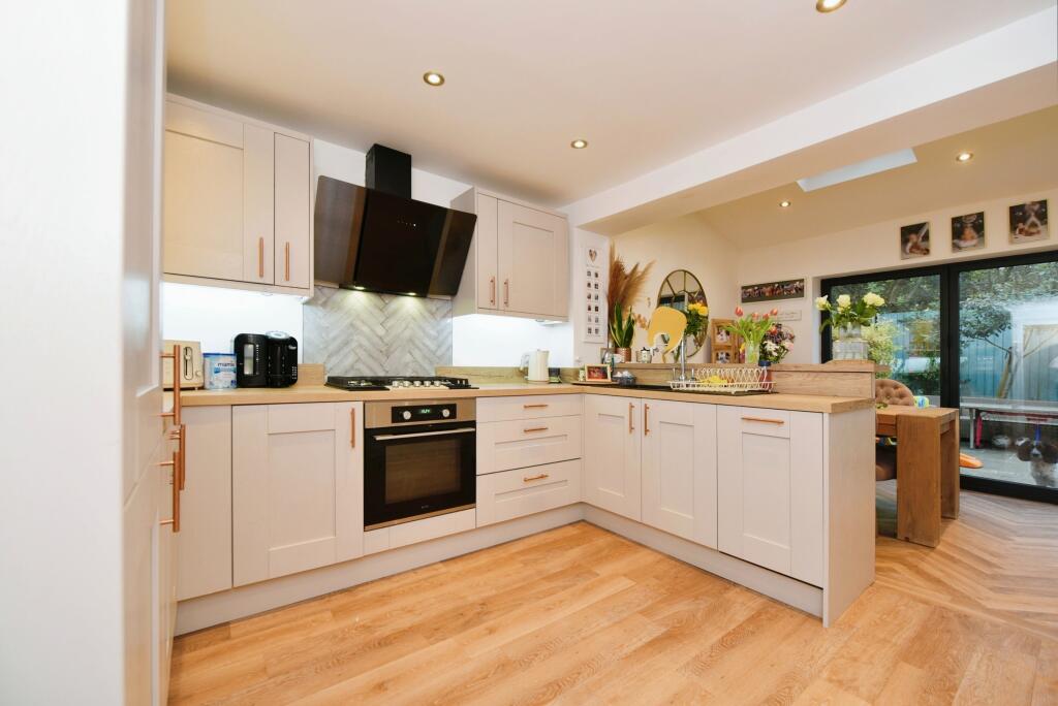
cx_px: 529
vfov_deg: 81.3
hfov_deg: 104.2
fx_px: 412
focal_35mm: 14
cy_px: 353
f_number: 4
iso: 500
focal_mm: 14
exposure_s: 1/60
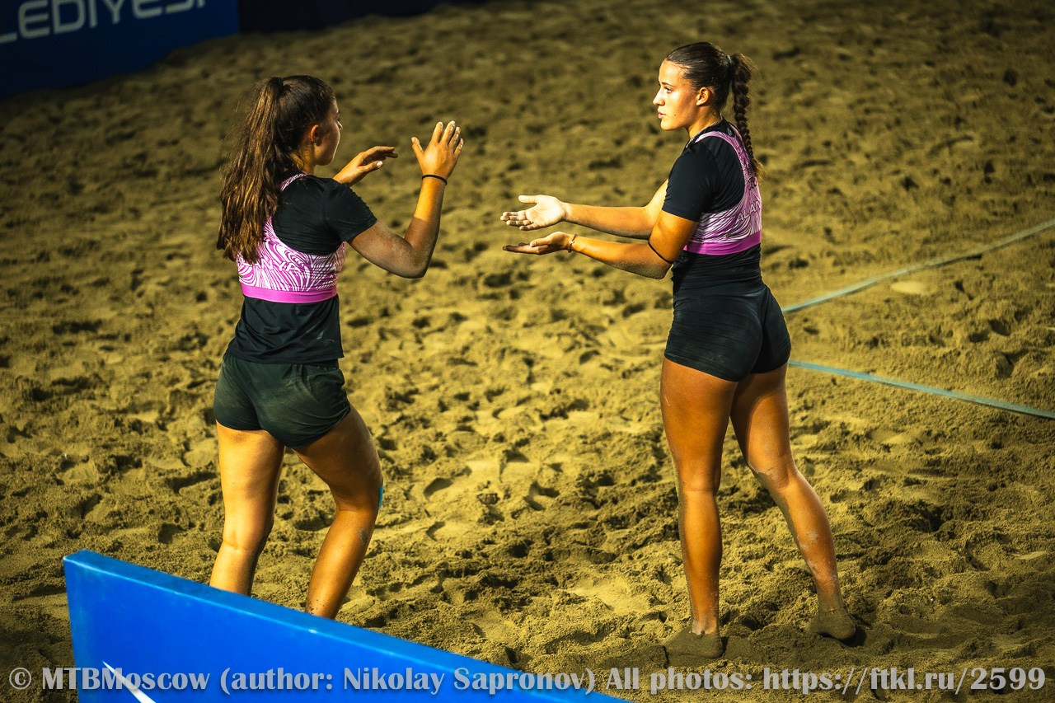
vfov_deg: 9.8
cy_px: 352
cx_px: 528
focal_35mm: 140
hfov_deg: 14.7
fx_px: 4102
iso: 800
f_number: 2.8
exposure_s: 1/1600
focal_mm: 140
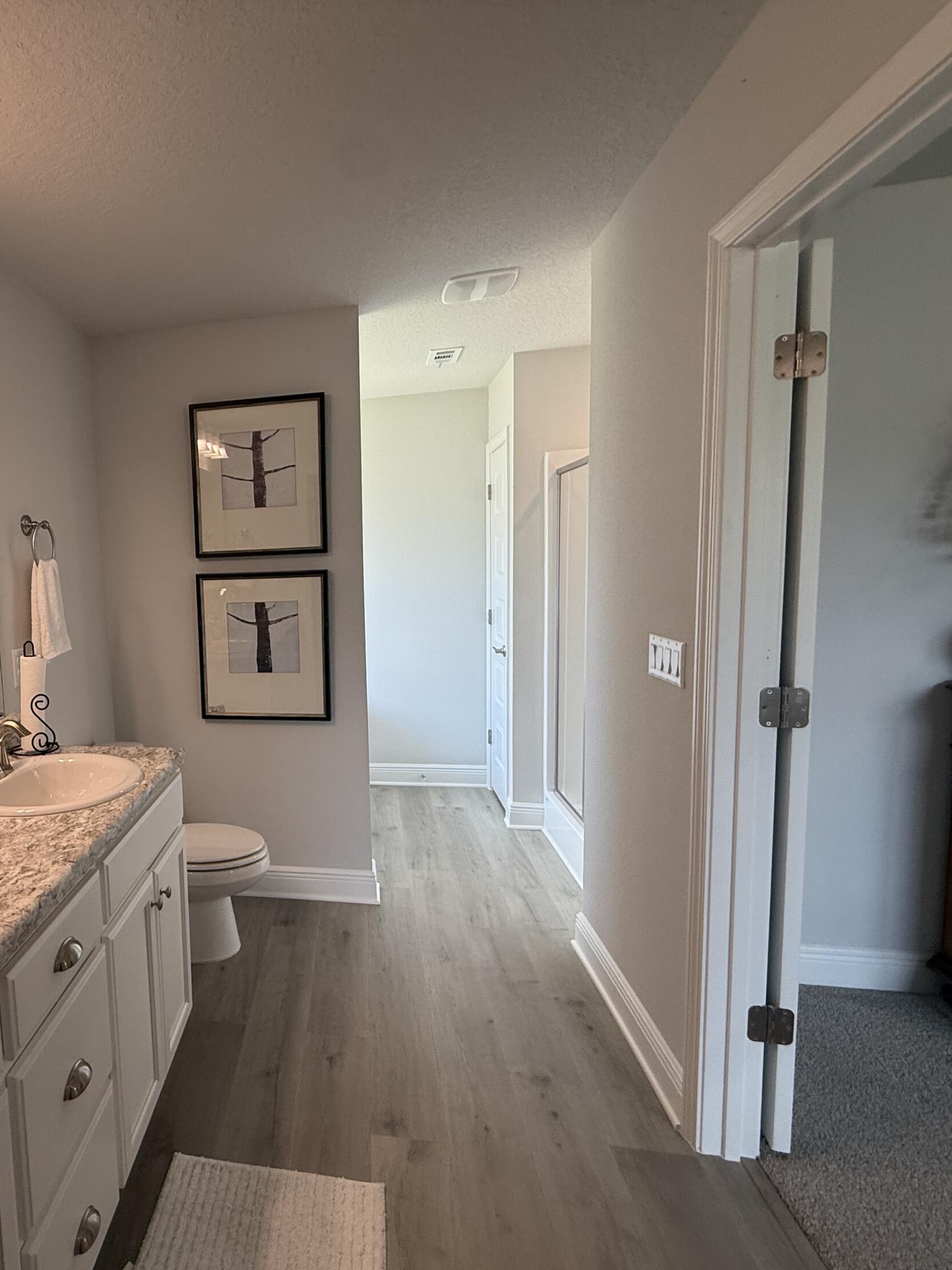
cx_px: 208
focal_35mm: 19
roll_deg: +2.7
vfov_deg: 84.7
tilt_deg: -6.7
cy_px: 642
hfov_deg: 63.5
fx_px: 697
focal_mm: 2.22
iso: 100
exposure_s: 1/120
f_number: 2.2
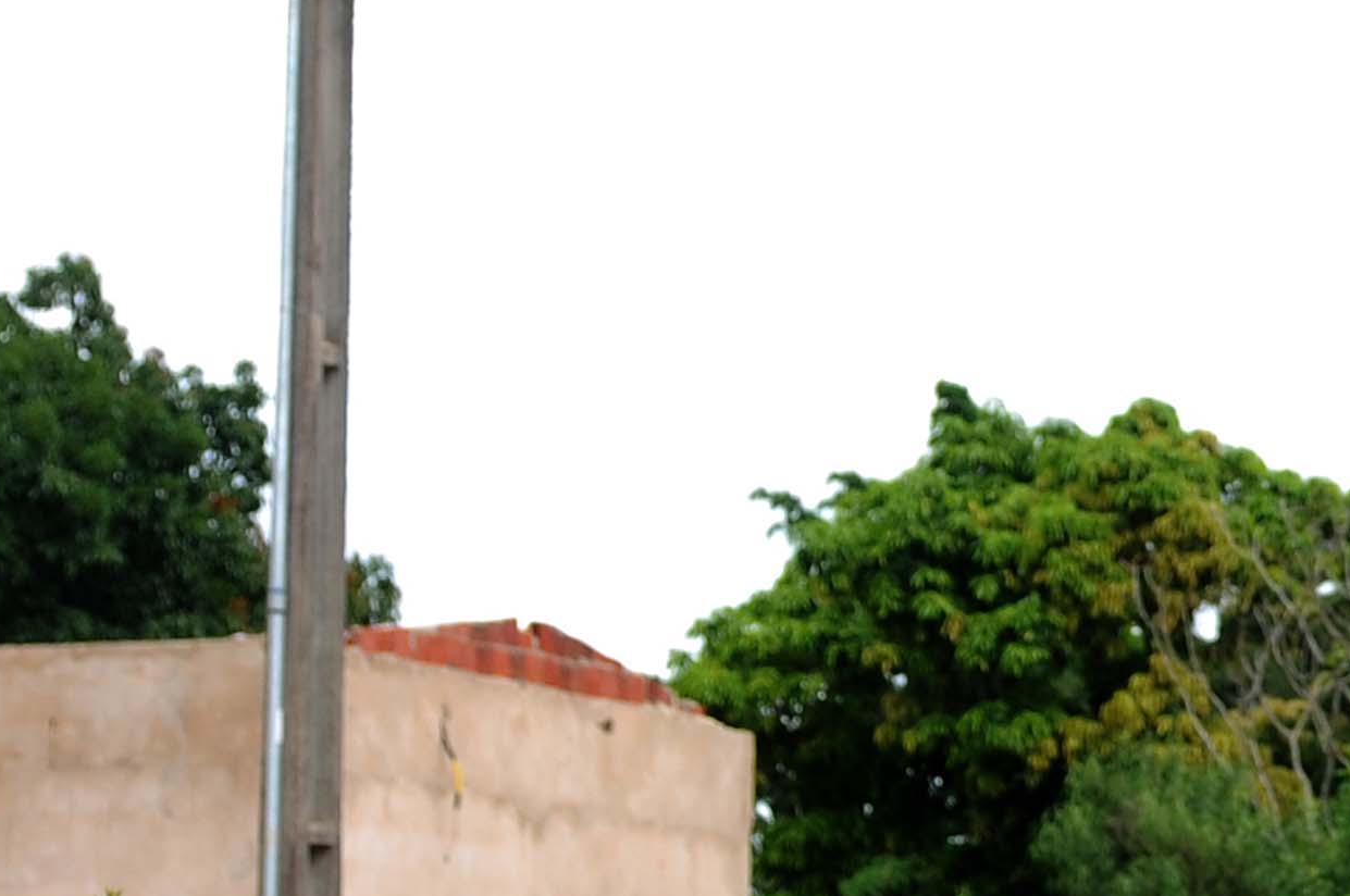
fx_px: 4269
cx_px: 1642
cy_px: 302
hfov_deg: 17.1
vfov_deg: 12.0
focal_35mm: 114
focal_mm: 22
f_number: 3.2
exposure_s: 1/800
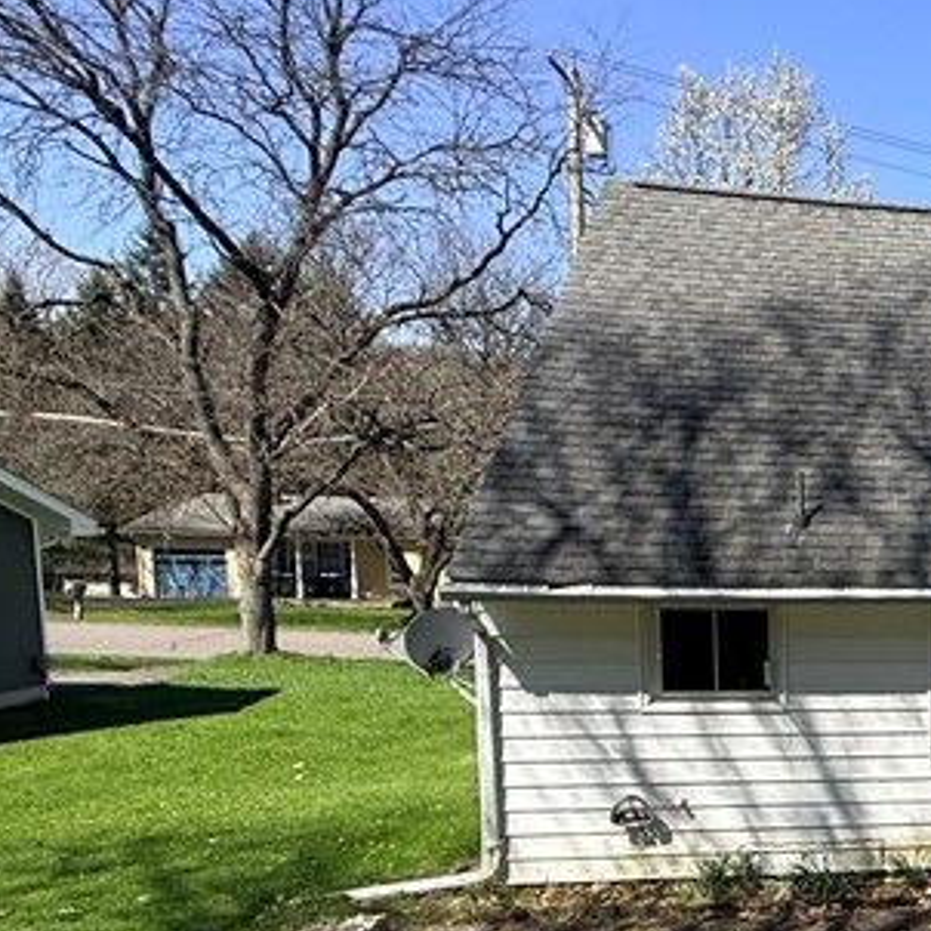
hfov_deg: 28.9
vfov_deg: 39.4
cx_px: 1323
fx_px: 1278
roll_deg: -1.1
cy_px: 641
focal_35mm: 42
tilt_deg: -6.1
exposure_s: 1/1848
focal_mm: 2.22
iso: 50
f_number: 2.2
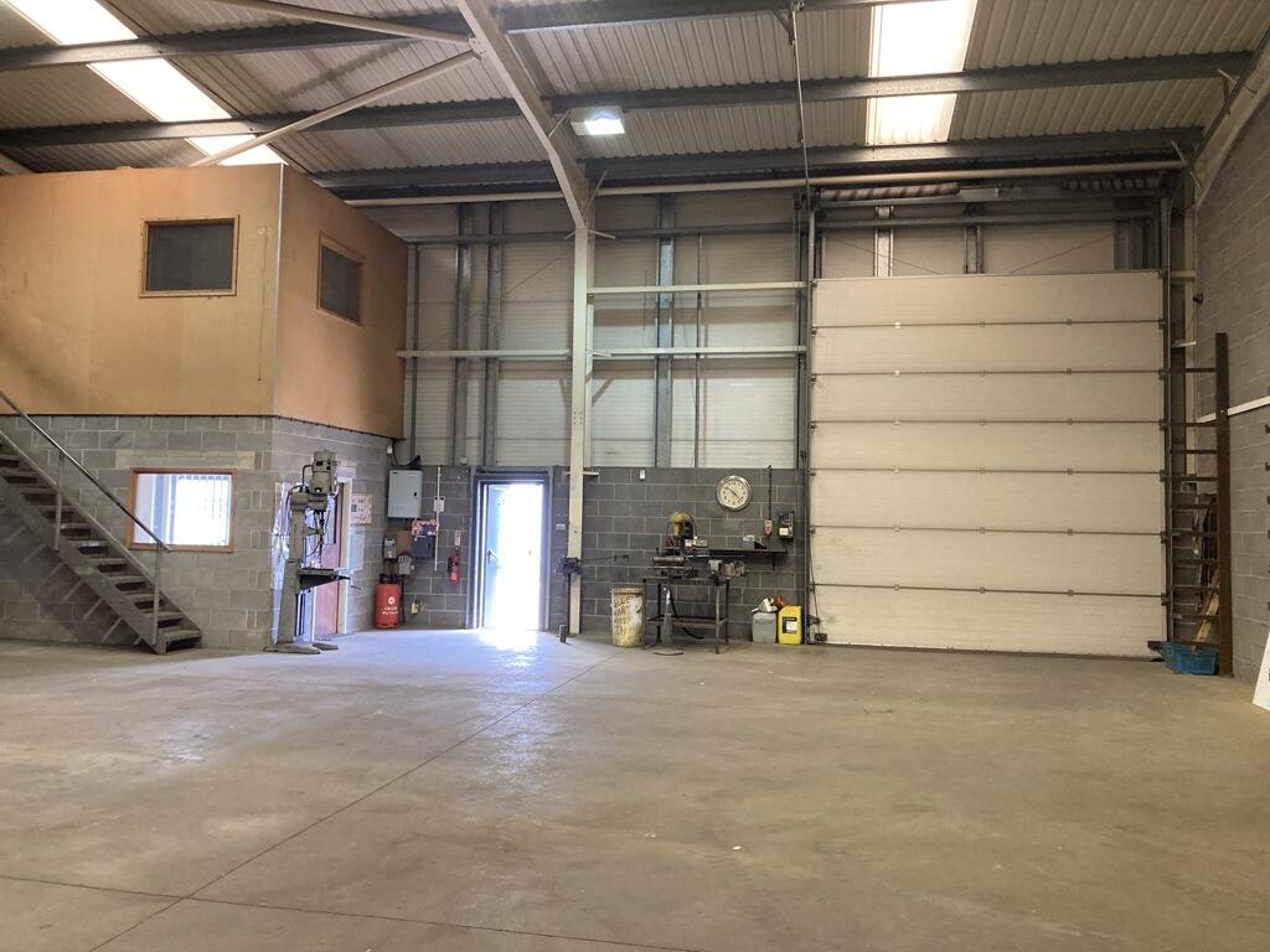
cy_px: 476
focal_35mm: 28
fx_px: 1027
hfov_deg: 63.4
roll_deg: -2.5
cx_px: 635
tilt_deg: +4.2
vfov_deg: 49.7
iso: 200
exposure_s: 1/50
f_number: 1.8
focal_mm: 3.99
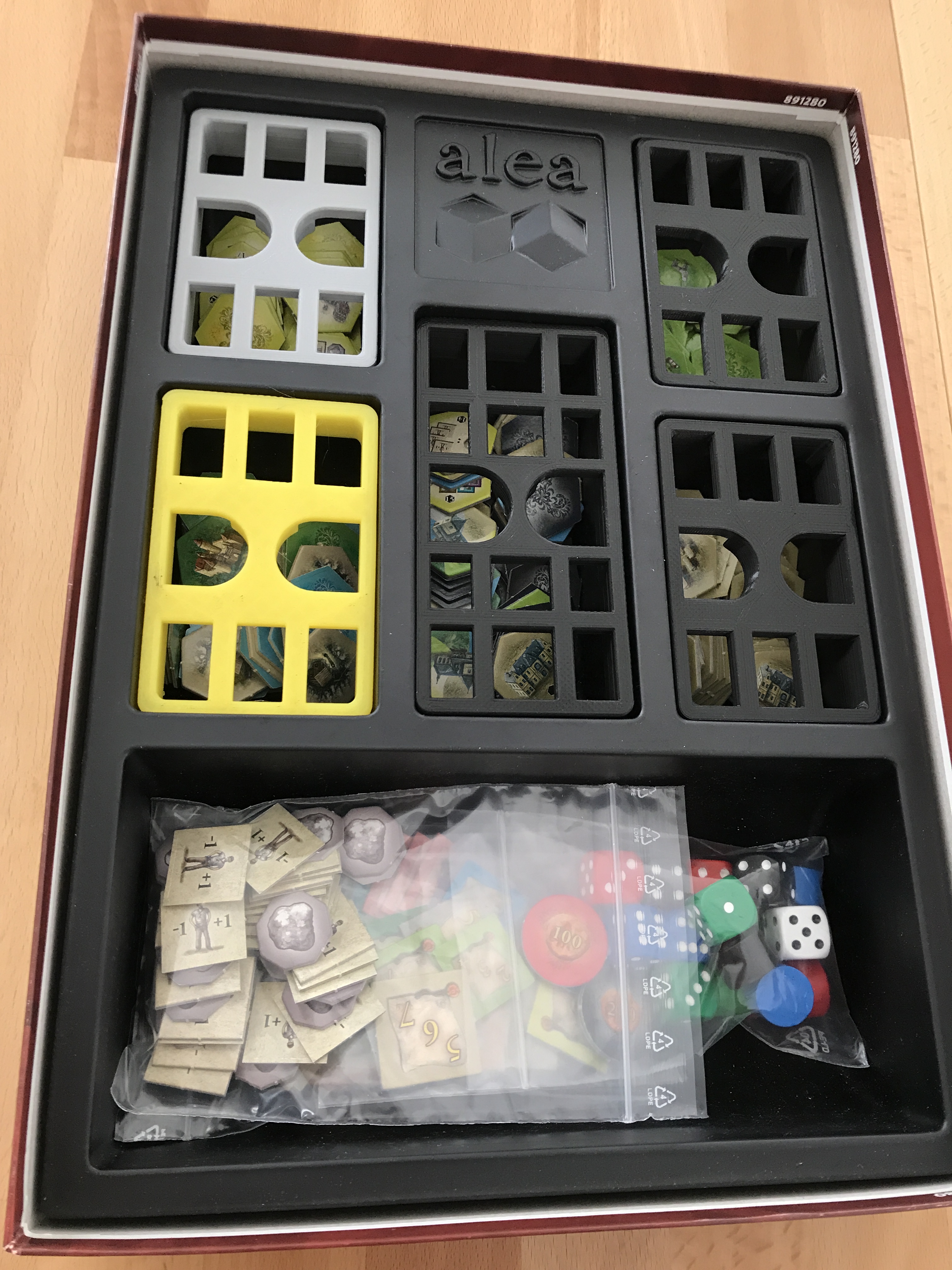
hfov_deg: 49.7
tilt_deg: -69.3
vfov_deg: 63.4
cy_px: 635
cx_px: 476
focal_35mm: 28
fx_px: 1027
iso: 40
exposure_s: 1/25
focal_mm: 3.99
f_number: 1.8
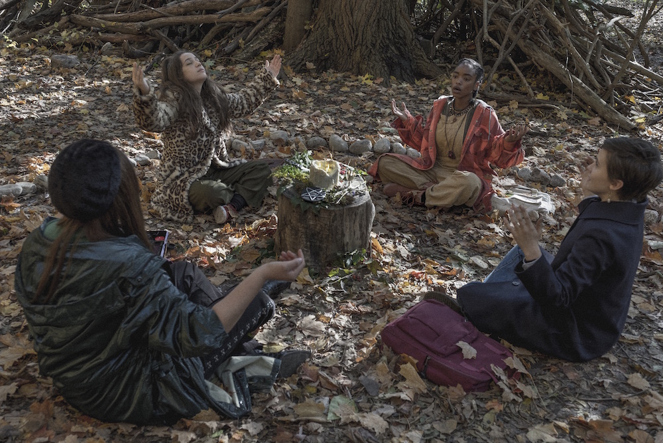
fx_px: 663
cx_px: 332
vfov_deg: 36.9
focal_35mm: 36
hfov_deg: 53.1
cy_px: 222
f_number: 3.6
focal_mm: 24.2
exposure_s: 1/250
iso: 250
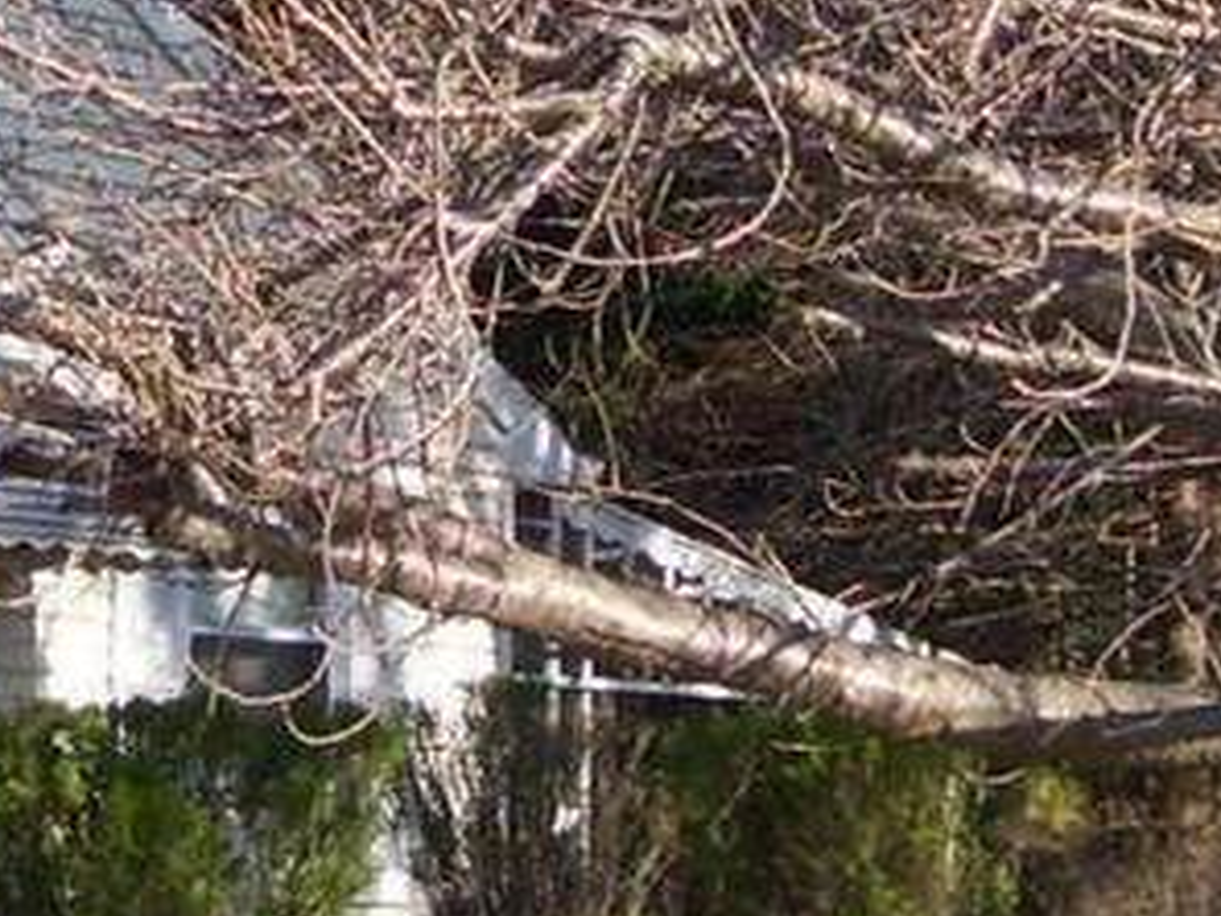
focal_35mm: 160
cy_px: 495
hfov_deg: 12.3
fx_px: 5644
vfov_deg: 9.3
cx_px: 470
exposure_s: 1/750
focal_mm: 6
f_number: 2.7
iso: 80
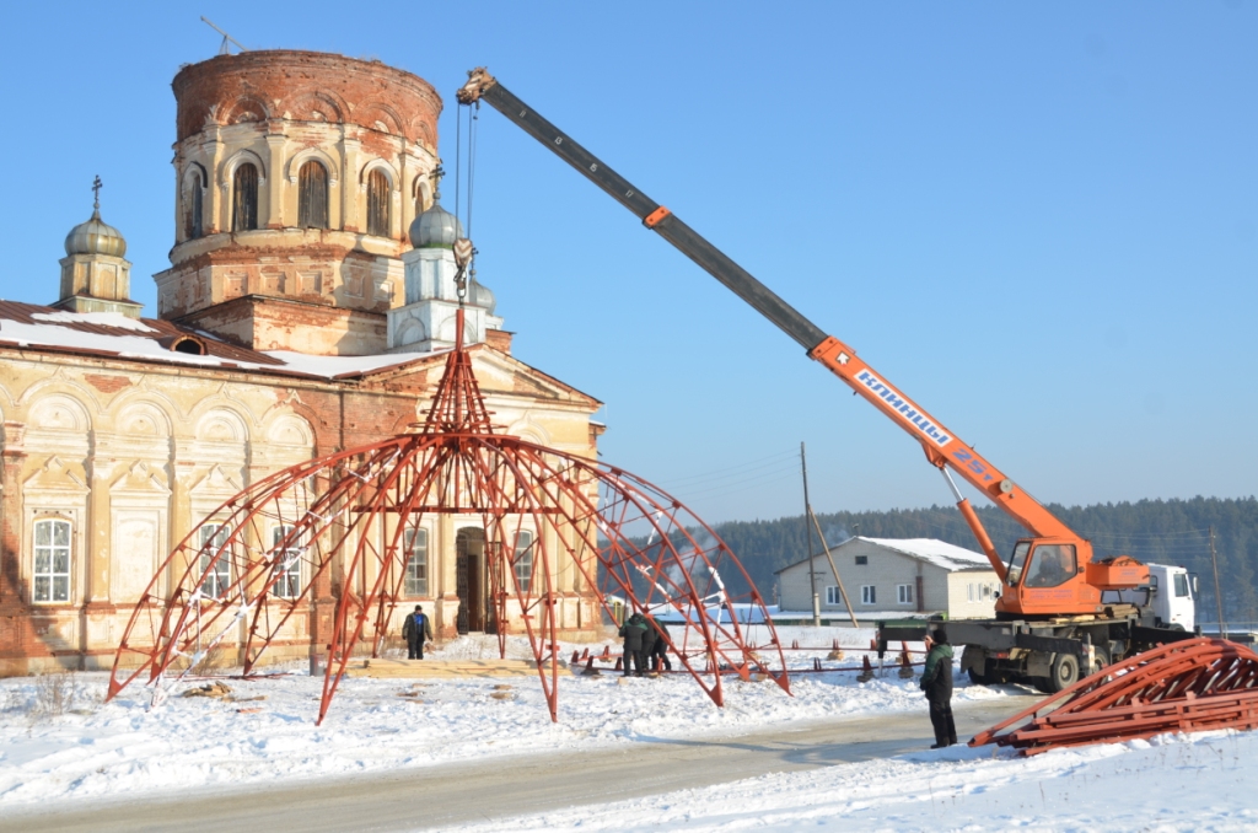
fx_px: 1360
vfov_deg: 34.1
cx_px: 629
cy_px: 416
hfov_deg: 49.6
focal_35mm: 39
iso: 100
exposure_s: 1/250
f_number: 8
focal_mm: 26
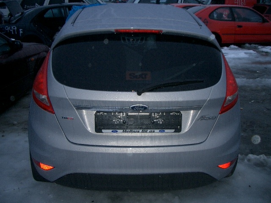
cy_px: 102
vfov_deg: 40.7
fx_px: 274
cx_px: 136
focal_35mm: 35
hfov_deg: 52.6
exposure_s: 1/40
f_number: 2.6
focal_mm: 5.8
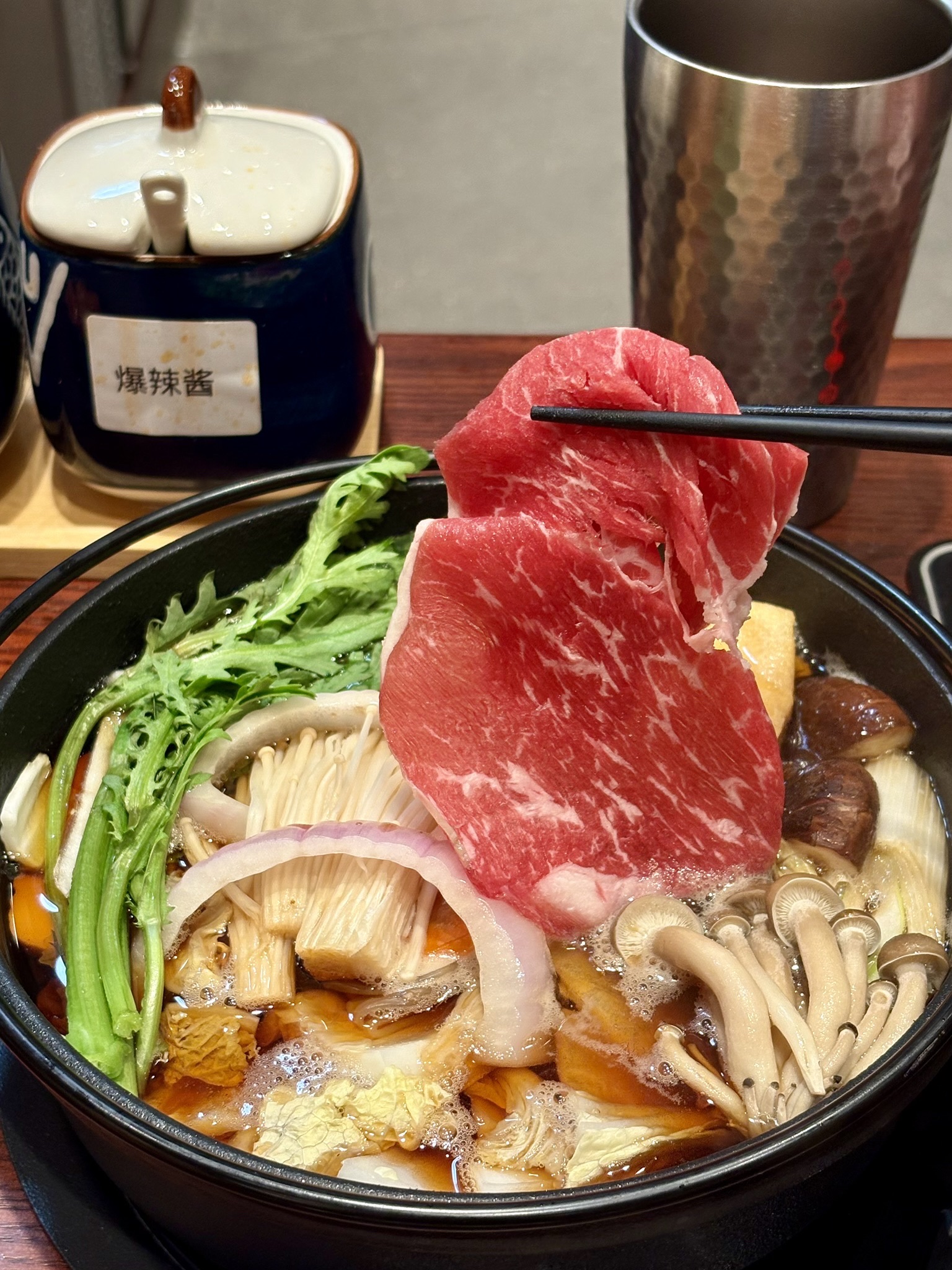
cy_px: 635
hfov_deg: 28.0
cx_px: 476
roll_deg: -0.8
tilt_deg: -40.2
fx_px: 1907
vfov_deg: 36.8
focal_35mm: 52
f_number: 1.6
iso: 125
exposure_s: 1/55
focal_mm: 5.96
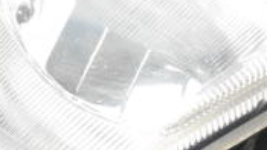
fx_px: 1563
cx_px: 446
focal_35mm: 221
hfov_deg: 9.4
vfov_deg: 5.5
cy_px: 60
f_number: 7.1
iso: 2500
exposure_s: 1/200
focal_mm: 24
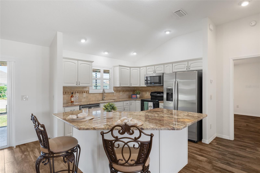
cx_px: 130
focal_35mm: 18
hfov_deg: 90.0
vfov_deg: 67.4
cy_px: 86
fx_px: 130
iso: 320
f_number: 8
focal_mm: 18
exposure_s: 1/2
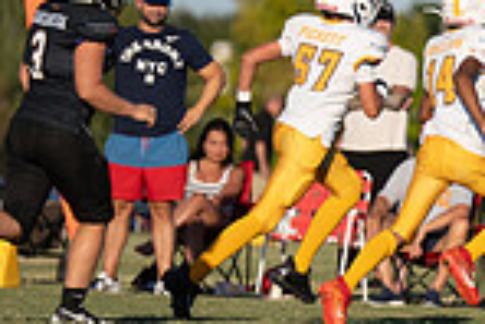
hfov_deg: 2.6
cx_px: 783
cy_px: 227
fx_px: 10559
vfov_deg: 1.8
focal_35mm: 783
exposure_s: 1/3200
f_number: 2.8
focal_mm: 200
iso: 160
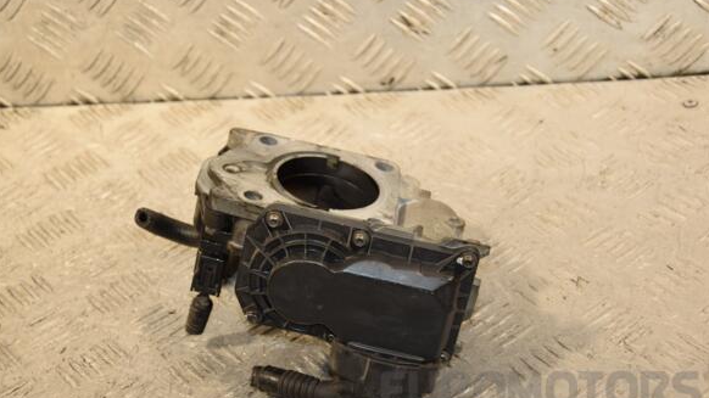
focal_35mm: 94
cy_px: 228
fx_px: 1767
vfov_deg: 12.9
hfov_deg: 22.7
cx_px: 358
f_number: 5
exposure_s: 1/160
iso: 800
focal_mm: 58
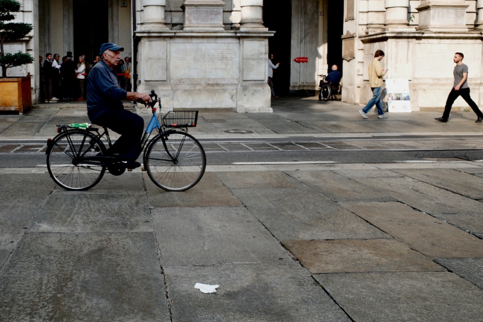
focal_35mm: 41
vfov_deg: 32.5
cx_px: 147
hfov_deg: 46.4
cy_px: 120
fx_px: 550
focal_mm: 18.3
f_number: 5
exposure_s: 1/400
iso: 200
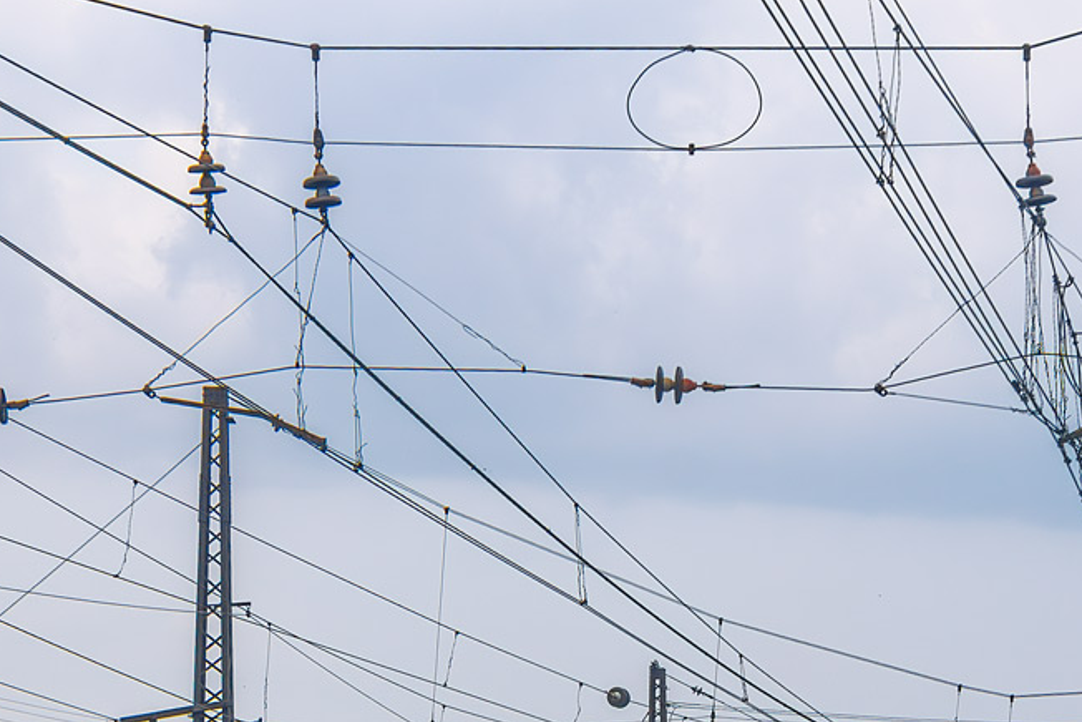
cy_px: 785
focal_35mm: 161
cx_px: 689
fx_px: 4840
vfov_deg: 8.5
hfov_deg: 12.7
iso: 200
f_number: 5.6
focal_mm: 70
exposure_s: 1/500
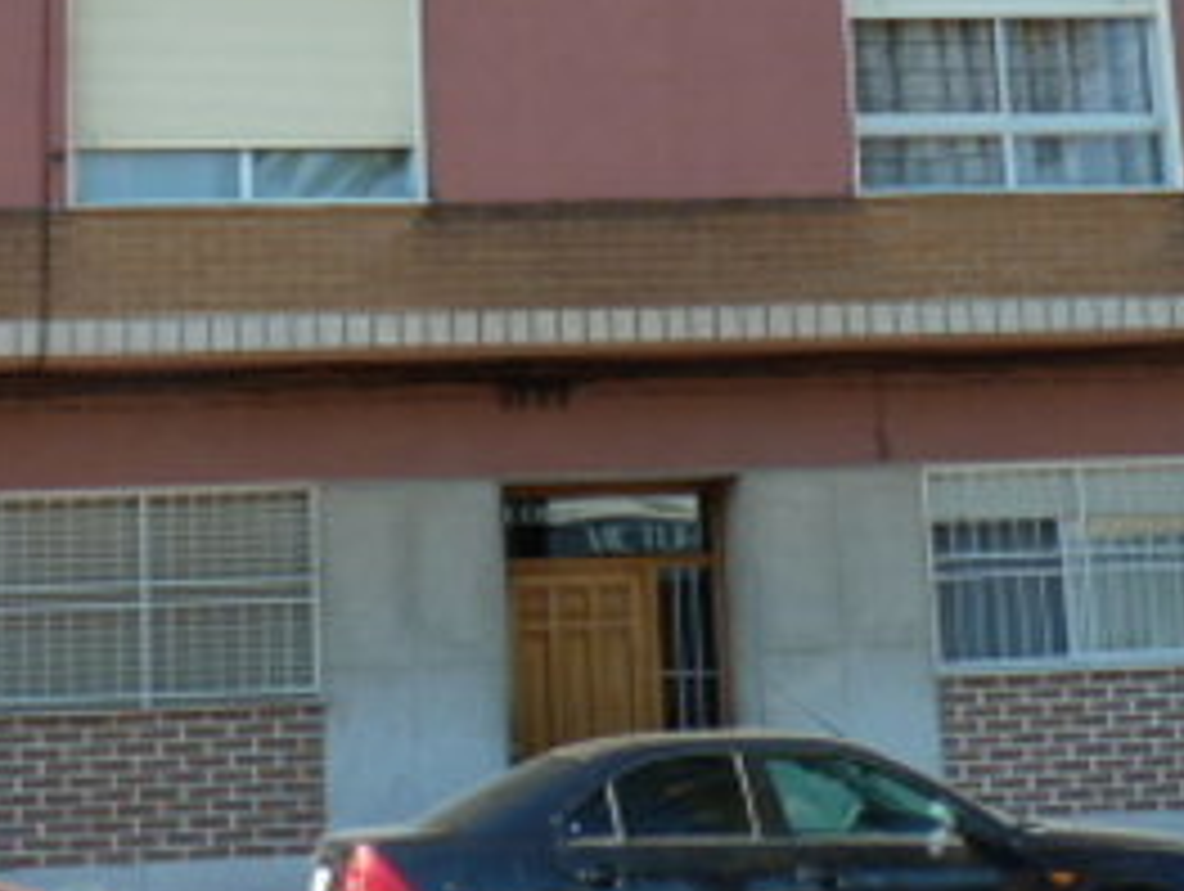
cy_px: -72
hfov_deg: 23.8
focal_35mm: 82
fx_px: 2809
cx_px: 477
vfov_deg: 17.5
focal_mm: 4.8
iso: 80
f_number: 4
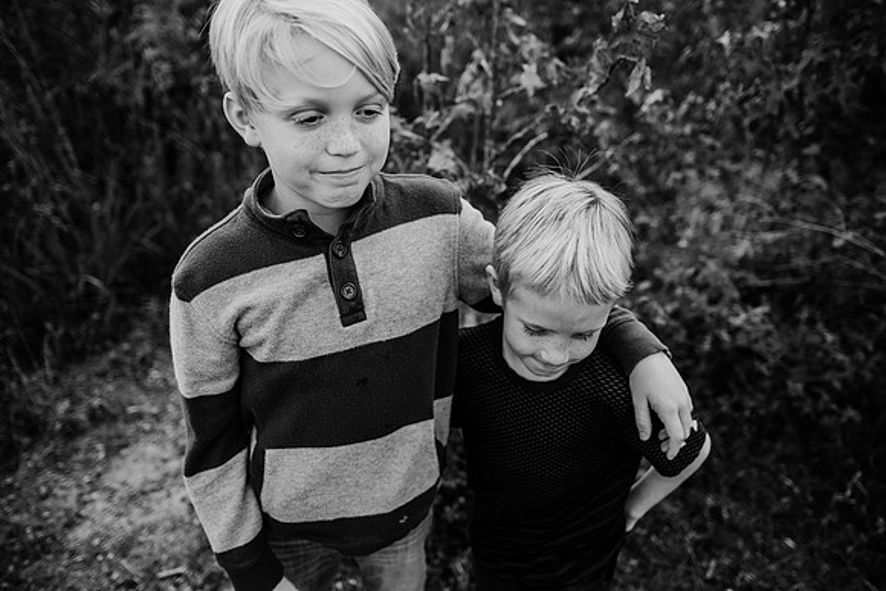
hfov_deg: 73.7
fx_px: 591
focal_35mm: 24
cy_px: 296
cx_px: 443
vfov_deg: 53.2
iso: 200
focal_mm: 24
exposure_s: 1/800
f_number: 2.5
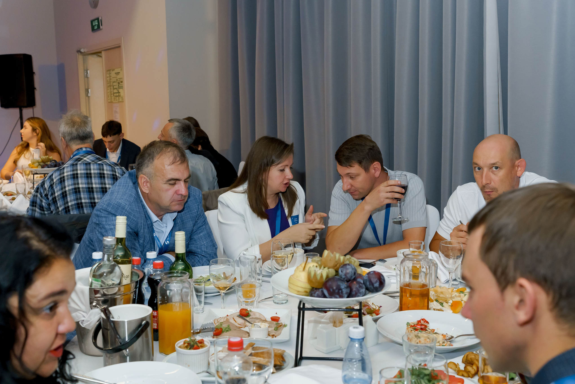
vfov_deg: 34.2
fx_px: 623
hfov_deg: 49.6
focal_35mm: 39
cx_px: 288
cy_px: 192
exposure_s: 1/125
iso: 3200
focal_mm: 39
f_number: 5.6
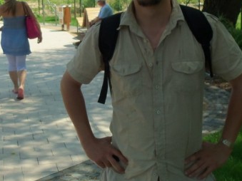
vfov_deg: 28.5
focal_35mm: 51
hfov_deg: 37.4
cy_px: 79
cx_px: 138
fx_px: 356
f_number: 3.4
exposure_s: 1/500
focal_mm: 5.2
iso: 80
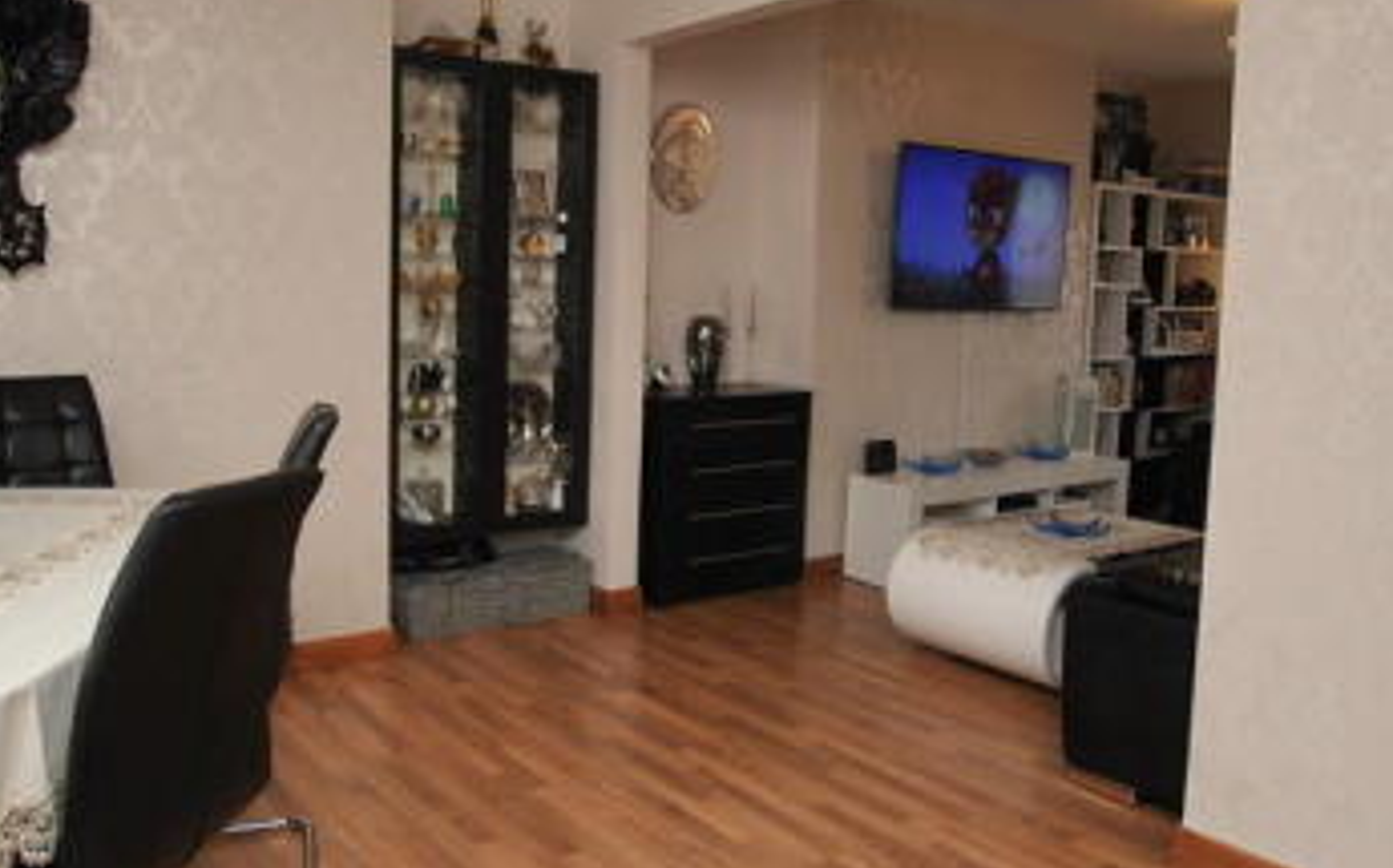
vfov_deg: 42.9
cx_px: 596
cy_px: 369
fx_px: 1100
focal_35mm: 29
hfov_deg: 64.4
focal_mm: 10
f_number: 4
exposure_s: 1/60
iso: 200
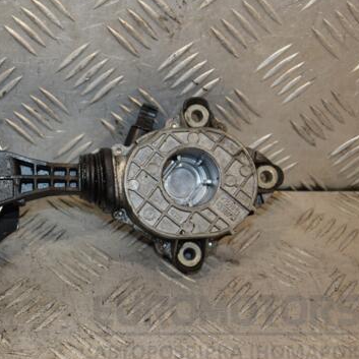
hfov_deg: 26.0
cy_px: 175
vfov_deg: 26.5
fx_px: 763
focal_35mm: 65
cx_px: 74
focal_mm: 30
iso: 800
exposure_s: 1/200
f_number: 5
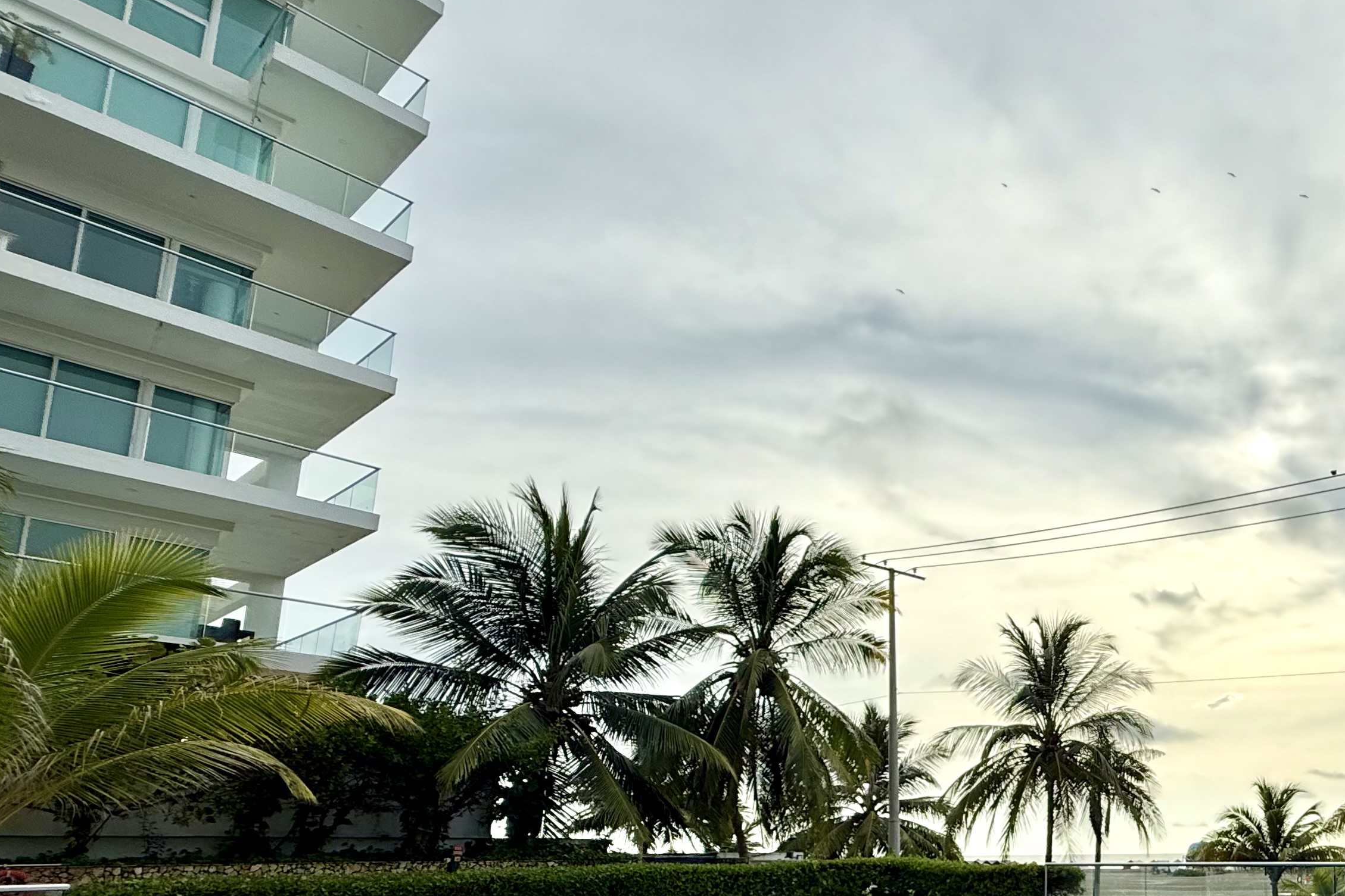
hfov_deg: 59.7
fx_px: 971
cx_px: 1195
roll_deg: +0.3
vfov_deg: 47.1
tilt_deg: +9.6
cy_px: 705
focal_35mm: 26
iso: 64
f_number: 2.2
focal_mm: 2.22
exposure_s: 1/1105
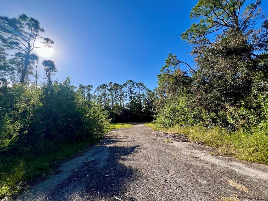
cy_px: 100
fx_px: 101
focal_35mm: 13
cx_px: 134
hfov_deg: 106.2
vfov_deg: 89.9
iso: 32
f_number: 1.8
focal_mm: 1.57
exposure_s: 1/1410
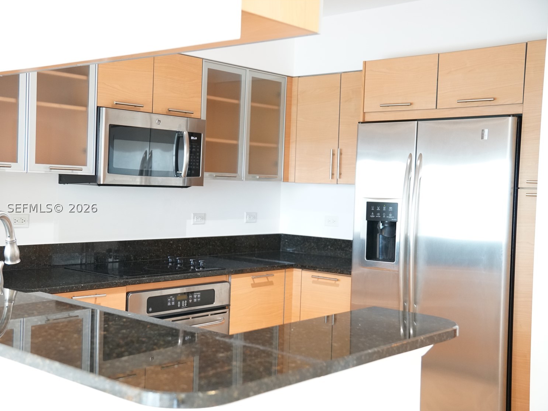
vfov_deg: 32.5
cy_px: 207
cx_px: 242
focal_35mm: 45
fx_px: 705
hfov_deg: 42.4
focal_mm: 27
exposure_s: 1/60
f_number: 2.8
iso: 1600
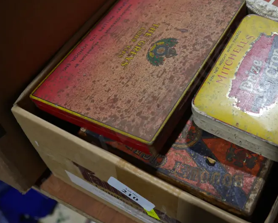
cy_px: 64
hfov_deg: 33.4
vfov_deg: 27.3
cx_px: 210
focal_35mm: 55
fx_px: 453
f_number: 4
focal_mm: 18
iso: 200
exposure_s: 1/80
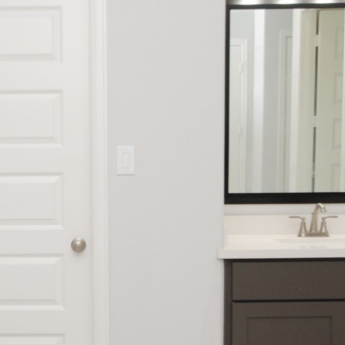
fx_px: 609
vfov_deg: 31.6
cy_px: 201
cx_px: 78
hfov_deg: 31.0
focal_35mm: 54
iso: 200
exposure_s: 1/60
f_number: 4
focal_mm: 10
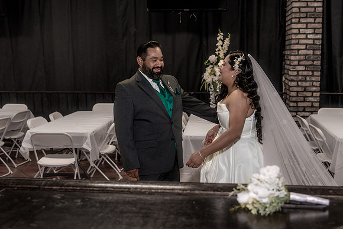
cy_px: 114
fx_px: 419
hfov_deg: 44.5
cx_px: 172
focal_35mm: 44
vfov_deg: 30.5
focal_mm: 44
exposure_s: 1/250
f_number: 4
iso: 2000
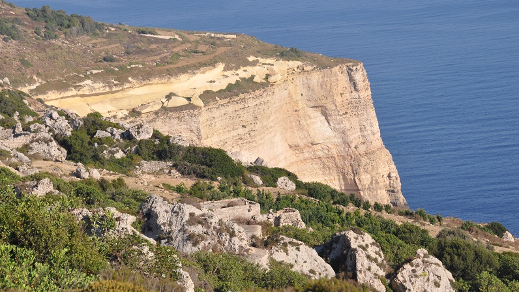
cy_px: 129
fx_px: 2278
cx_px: 259
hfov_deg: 13.0
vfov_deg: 7.3
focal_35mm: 166
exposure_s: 1/500
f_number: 11
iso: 200
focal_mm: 105
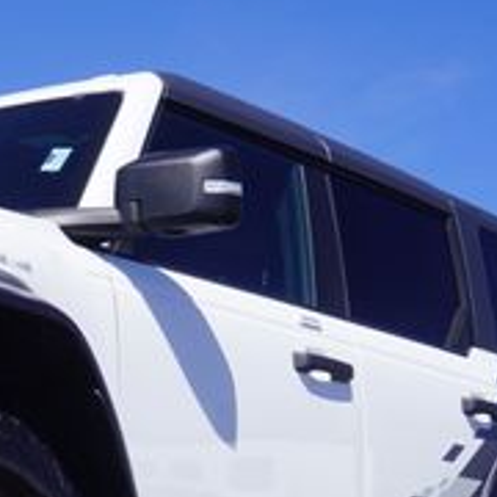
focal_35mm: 114
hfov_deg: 14.8
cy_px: 469
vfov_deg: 15.1
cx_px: -113
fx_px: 1844
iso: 100
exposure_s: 1/160
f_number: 11
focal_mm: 25
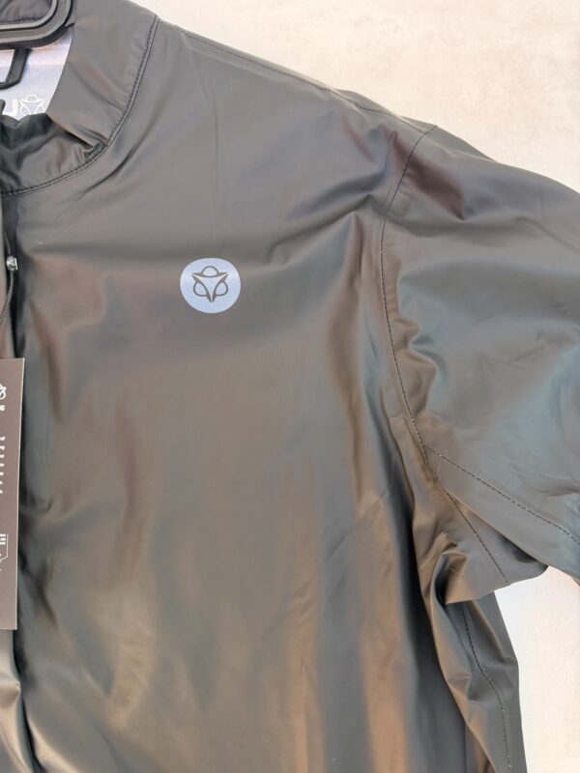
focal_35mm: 24
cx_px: 290
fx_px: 536
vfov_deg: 71.6
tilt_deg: -86.2
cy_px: 386
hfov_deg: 56.8
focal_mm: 6.76
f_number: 1.78
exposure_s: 1/207
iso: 200
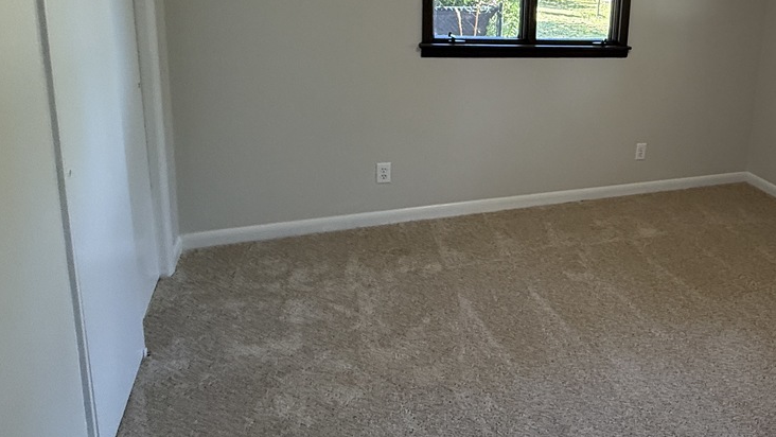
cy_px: 89
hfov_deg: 59.4
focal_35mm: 30
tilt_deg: -10.0
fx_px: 617
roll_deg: -5.0
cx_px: 617
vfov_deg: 37.6
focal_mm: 2.22
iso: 200
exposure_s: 1/120
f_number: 2.2
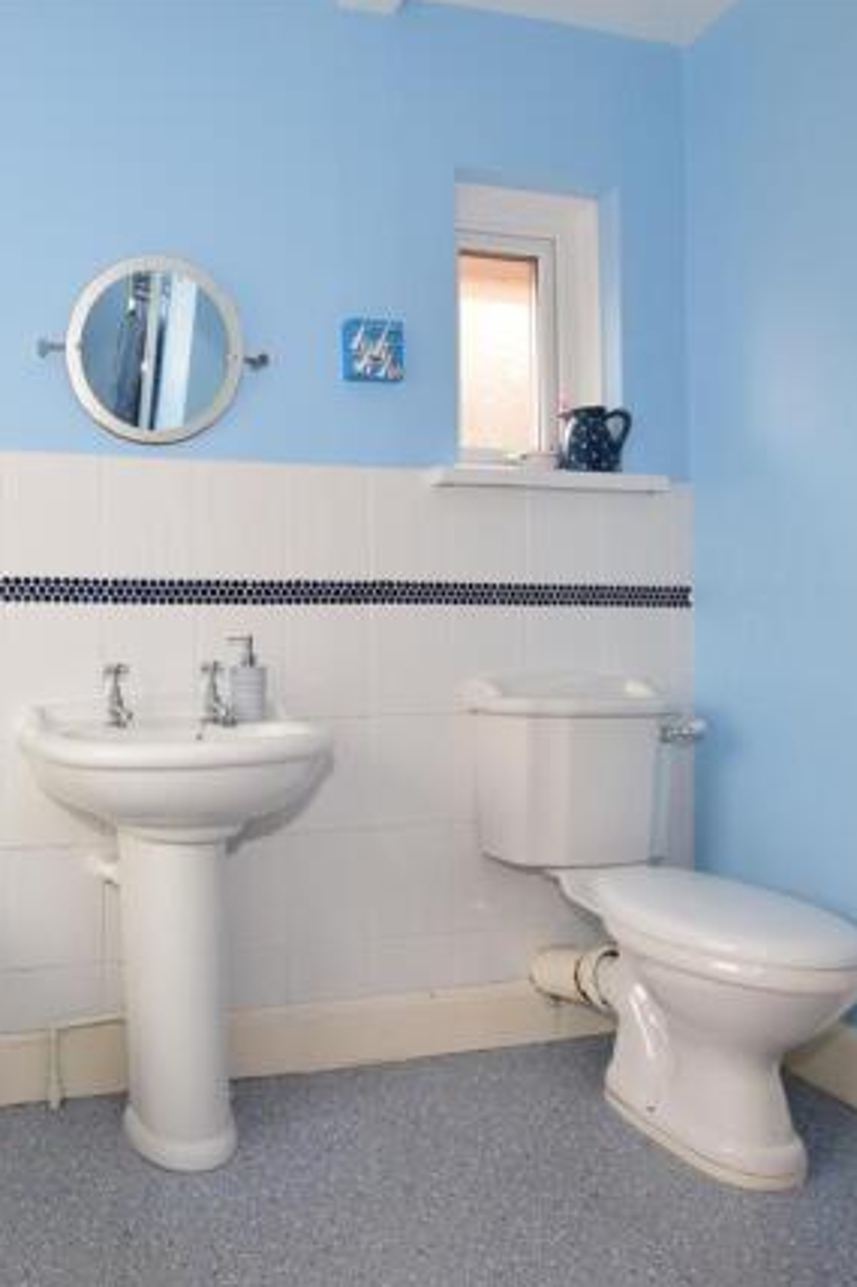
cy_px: 651
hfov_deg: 50.8
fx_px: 822
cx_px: 141
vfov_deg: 76.1
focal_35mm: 23
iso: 640
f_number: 6.3
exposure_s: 1/125
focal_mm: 10
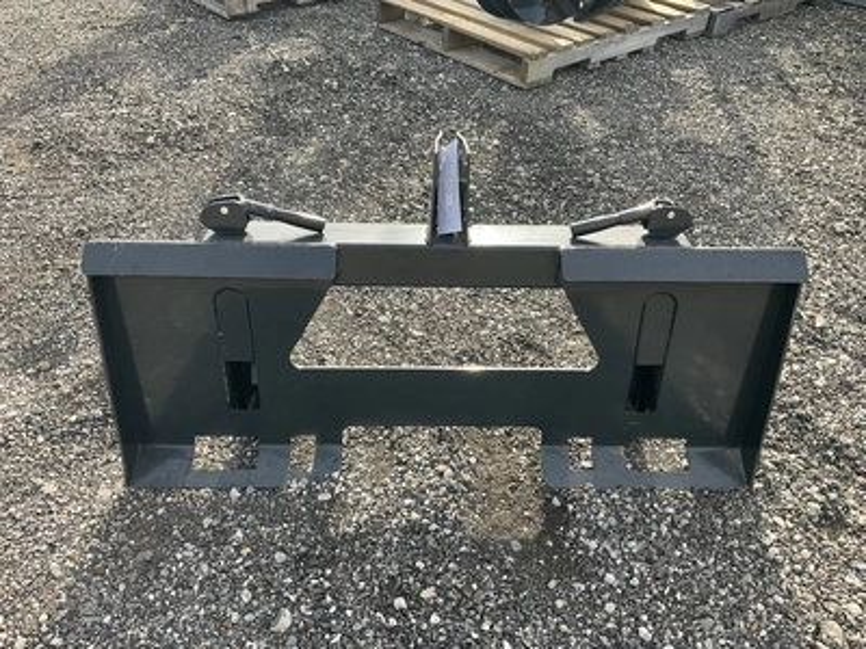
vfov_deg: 48.2
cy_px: 324
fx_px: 726
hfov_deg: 61.7
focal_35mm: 29
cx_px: 433
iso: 25
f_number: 1.8
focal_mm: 3
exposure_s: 1/309
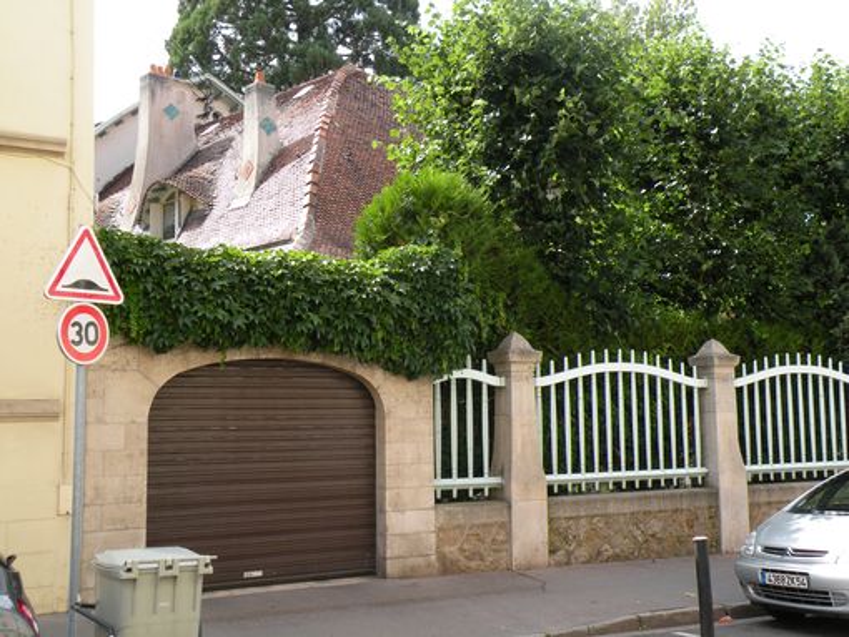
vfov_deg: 34.4
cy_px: 318
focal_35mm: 42
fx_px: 1031
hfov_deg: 44.8
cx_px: 424
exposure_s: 1/174
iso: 64
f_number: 4.5
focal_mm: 7.4
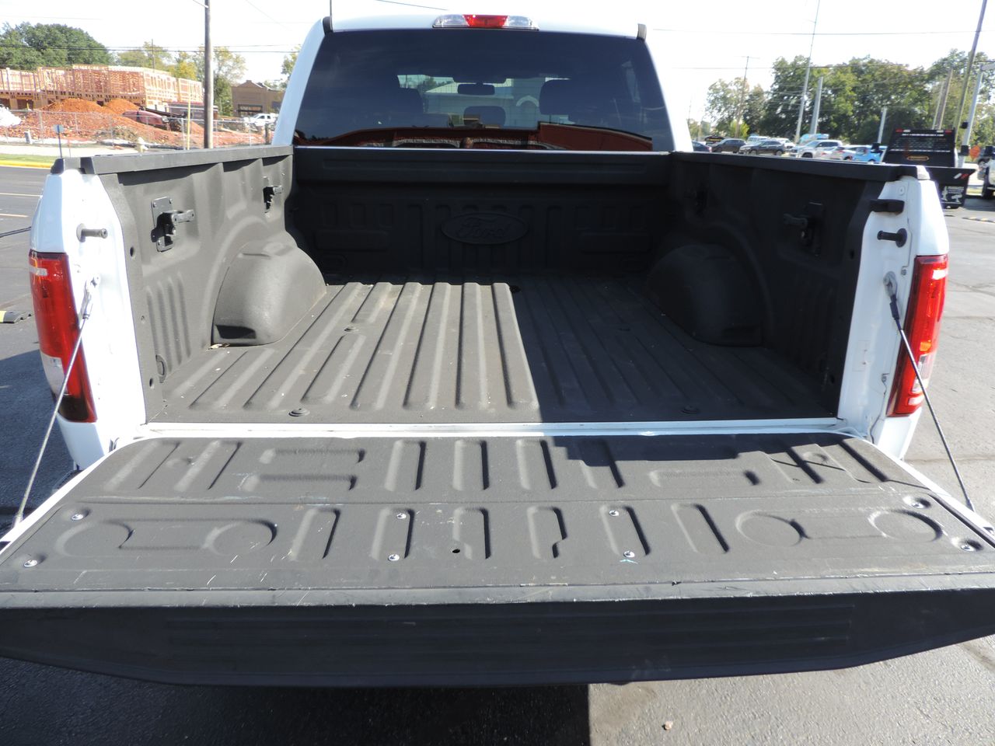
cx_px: 498
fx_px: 690
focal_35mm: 24
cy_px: 373
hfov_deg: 71.6
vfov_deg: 56.8
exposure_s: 1/320
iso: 80
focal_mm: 4.3
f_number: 3
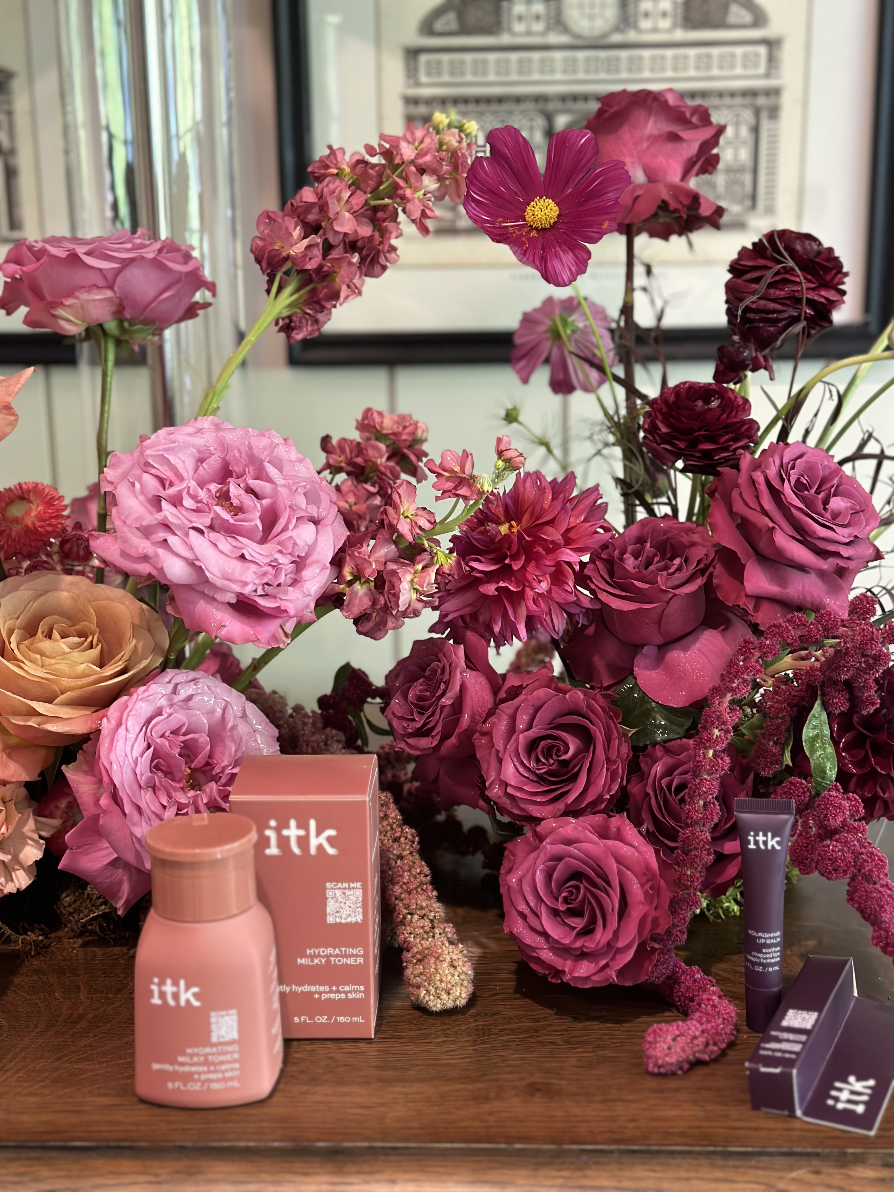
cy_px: 596
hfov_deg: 30.3
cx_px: 447
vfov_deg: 39.7
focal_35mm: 48
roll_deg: +0.2
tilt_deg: -13.7
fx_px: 1653
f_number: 1.78
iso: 320
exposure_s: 1/40
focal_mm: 6.86
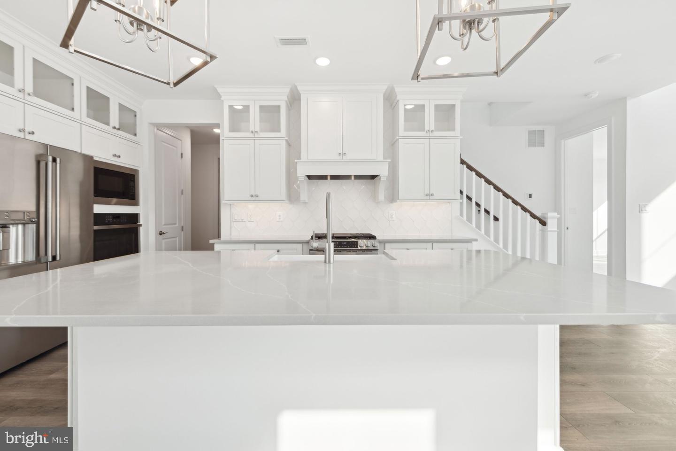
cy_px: 226
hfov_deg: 104.3
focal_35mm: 14
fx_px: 263
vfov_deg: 81.2
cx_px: 338
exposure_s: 1/15
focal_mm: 14
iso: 64
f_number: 8
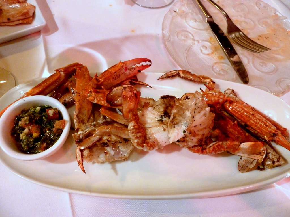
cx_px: 145
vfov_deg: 54.9
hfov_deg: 69.4
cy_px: 108
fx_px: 209
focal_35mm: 25
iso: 400
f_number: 3.3
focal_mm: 4.1
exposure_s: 1/6
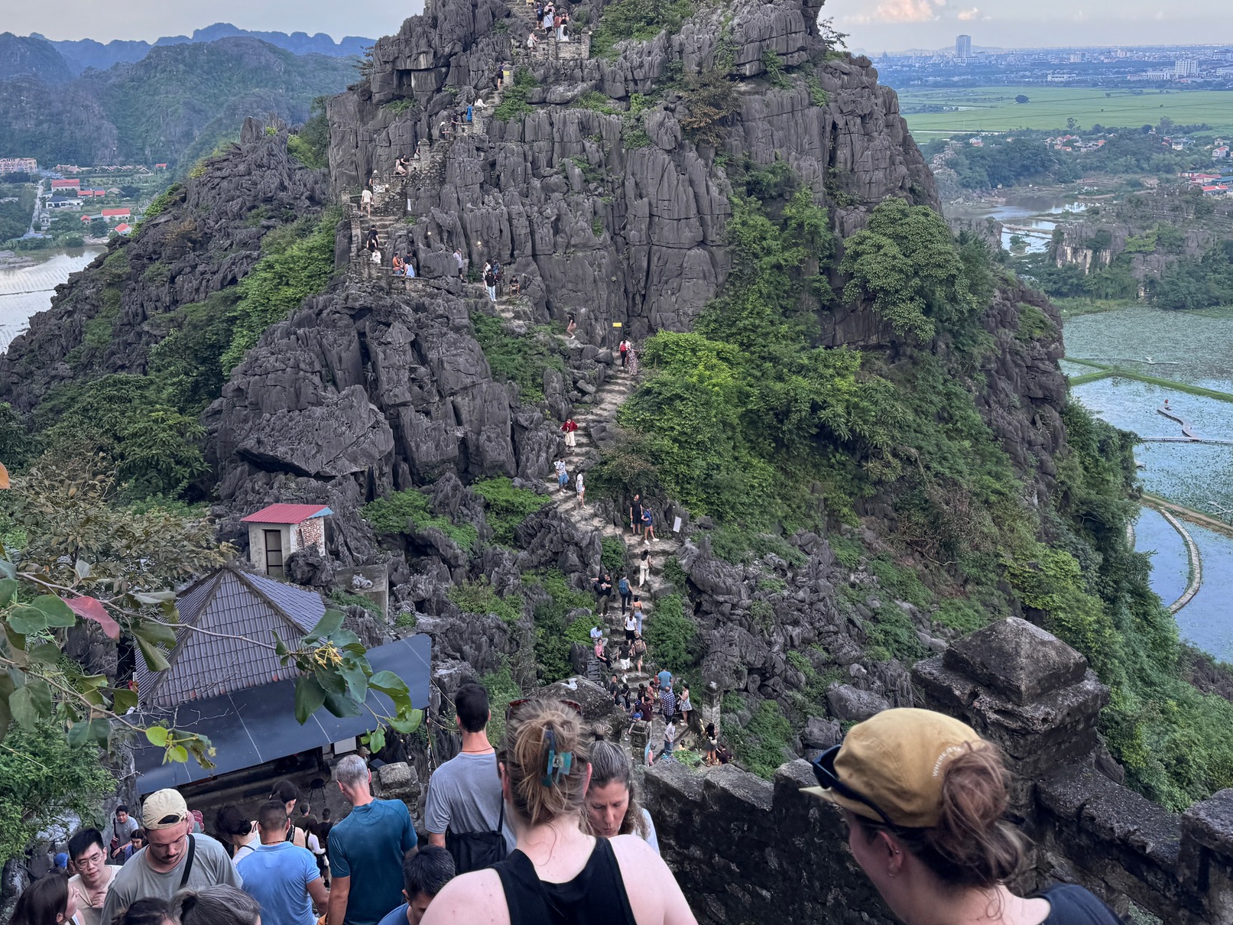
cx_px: 575
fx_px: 1211
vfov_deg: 41.1
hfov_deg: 53.9
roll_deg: -0.7
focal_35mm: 34
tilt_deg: -10.8
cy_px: 281
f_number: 1.78
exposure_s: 1/558
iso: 80
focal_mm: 6.76
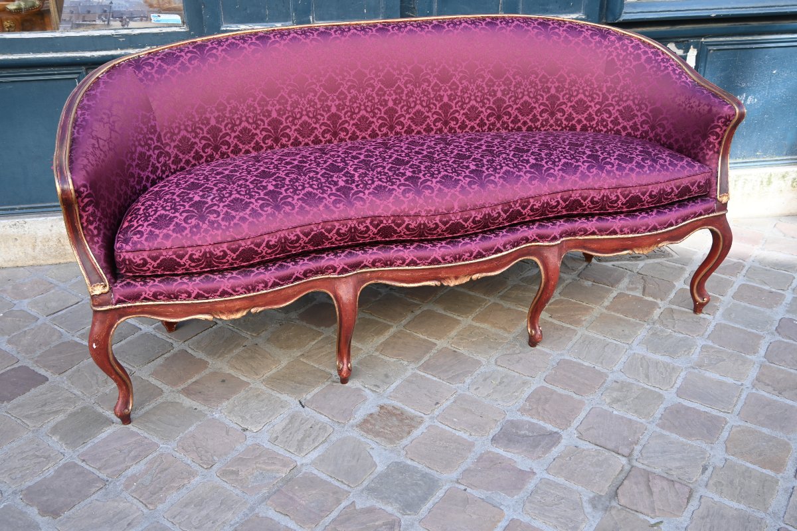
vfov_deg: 39.1
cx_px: 398
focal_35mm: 34
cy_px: 266
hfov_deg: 56.1
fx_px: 747
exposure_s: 1/60
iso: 100
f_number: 4
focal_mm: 22.5
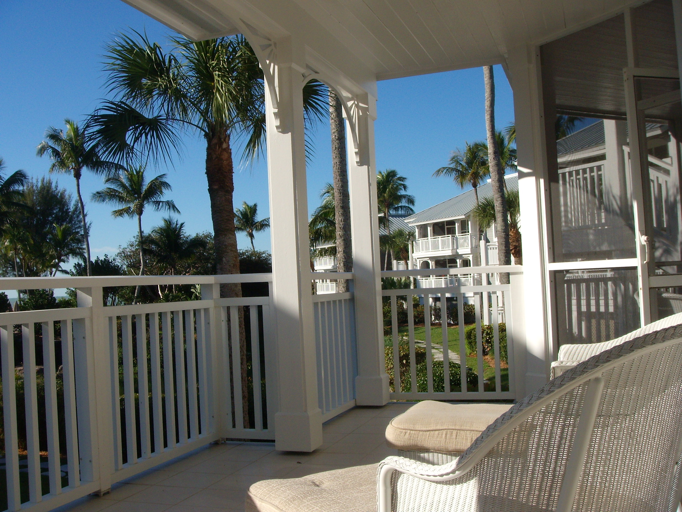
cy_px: 256
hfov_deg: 49.0
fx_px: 749
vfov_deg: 37.7
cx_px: 341
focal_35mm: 38
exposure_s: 1/588
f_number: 5.7
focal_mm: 6.4
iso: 64
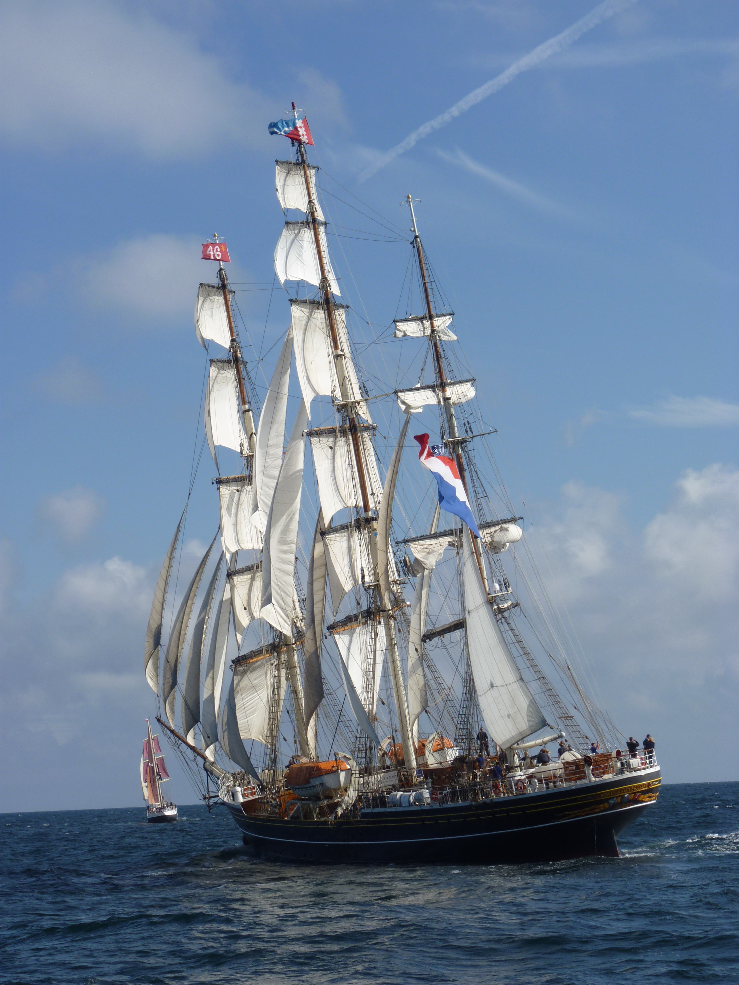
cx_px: 370
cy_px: 492
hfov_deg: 13.6
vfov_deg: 18.0
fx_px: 3103
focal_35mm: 109
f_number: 6.3
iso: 80
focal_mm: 19.4
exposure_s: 1/500
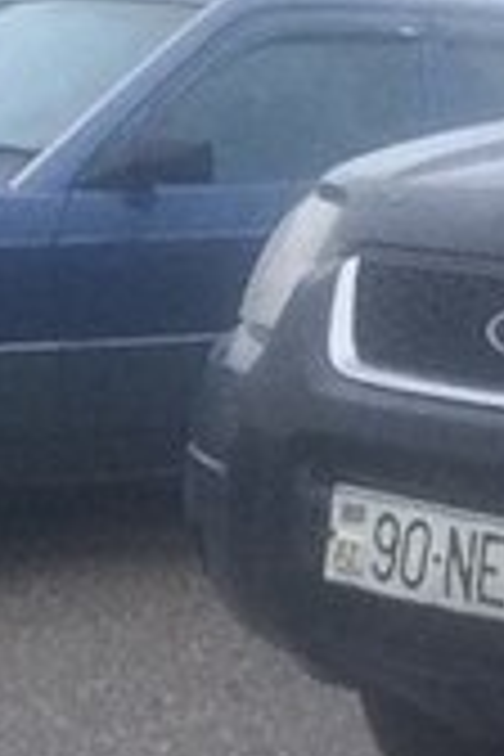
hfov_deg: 9.0
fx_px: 2667
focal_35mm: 127
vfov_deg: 16.1
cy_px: 245
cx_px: 1436
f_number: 2.4
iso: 64
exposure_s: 1/33
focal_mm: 2.15
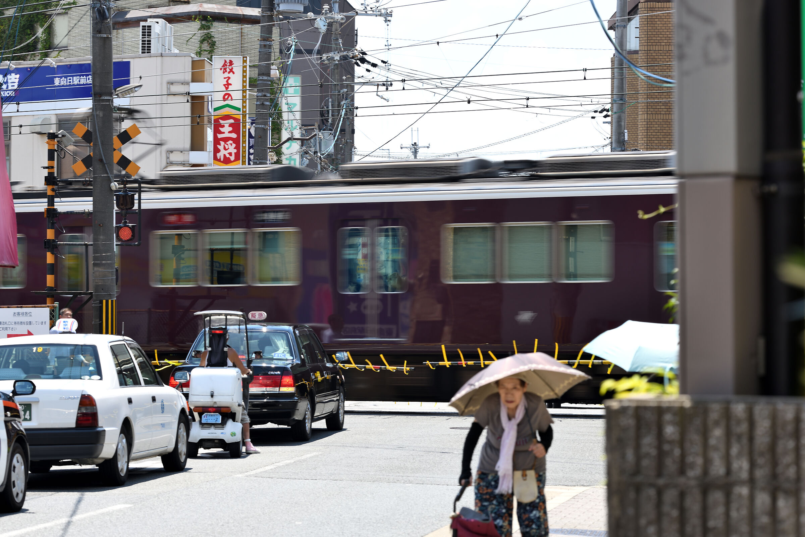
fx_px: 3354
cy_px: 268
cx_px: 402
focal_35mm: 150
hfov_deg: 13.7
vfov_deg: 9.1
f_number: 8
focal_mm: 150
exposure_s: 1/125
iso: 64
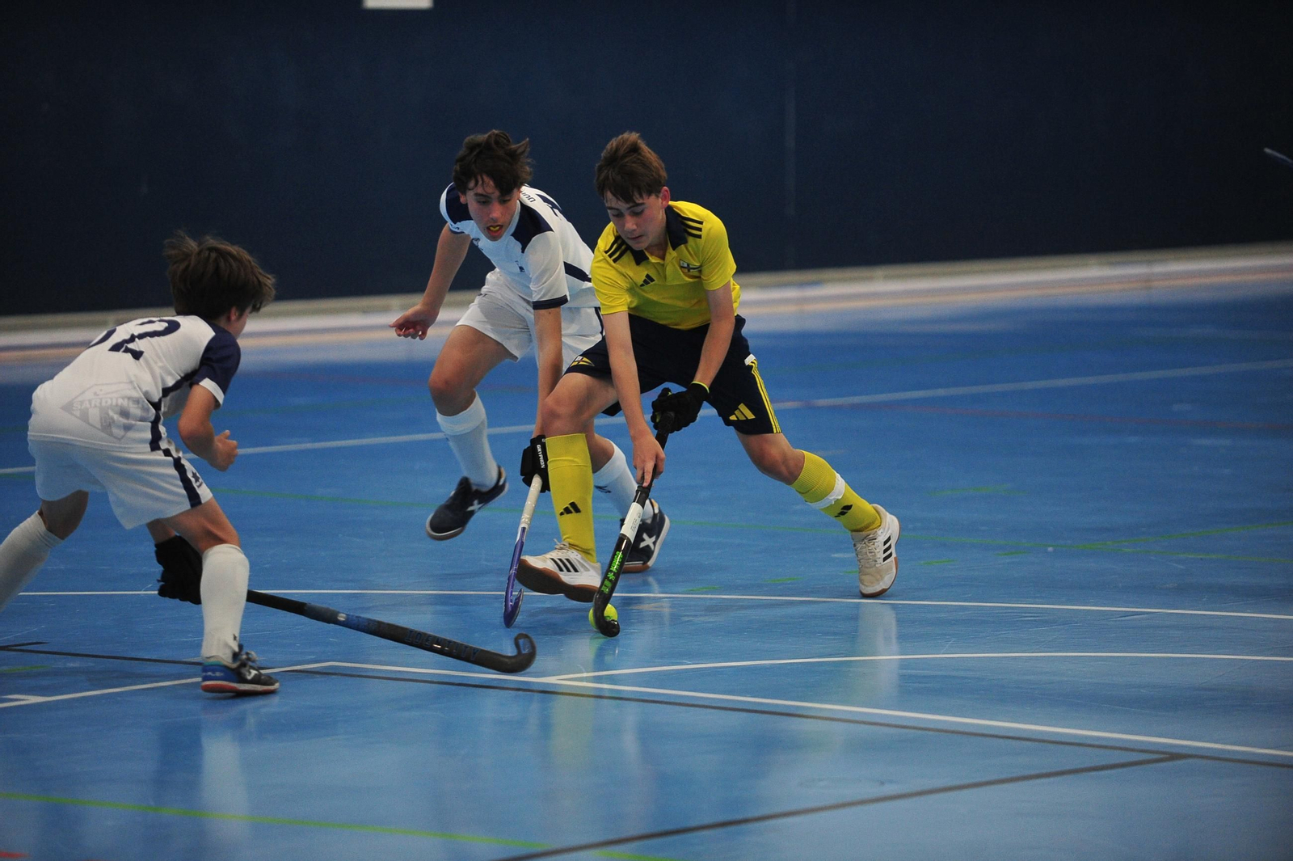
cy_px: 430
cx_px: 646
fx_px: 6282
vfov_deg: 7.8
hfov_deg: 11.8
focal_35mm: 175
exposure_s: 1/640
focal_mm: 175
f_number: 2.8
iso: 3200
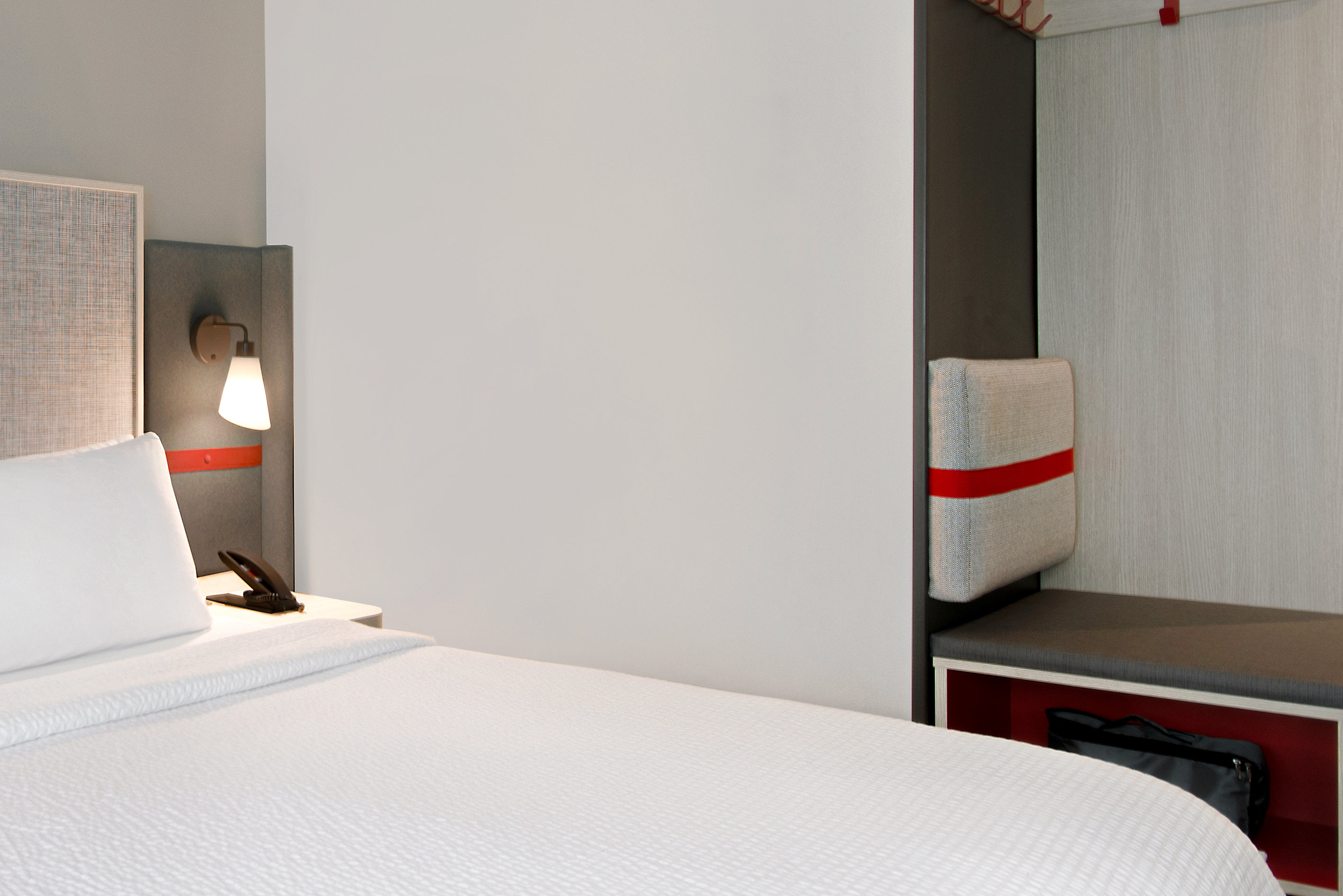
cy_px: 425
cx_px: 140
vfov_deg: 36.4
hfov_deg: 47.3
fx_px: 1363
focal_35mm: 37
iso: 250
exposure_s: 1/80
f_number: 7.1
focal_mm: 11.5
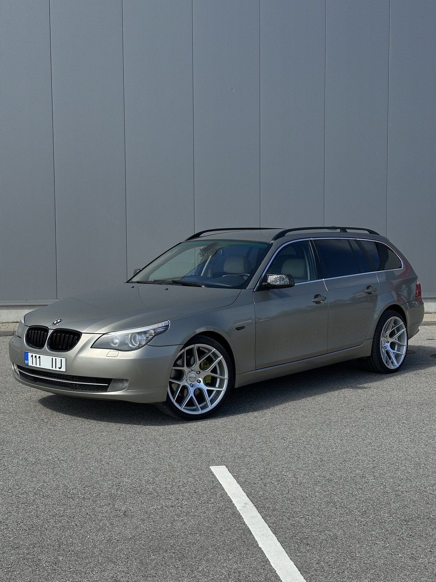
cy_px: 291
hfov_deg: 30.3
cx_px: 218
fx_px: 806
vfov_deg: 39.7
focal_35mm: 48
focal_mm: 6.86
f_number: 1.78
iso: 64
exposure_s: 1/2304
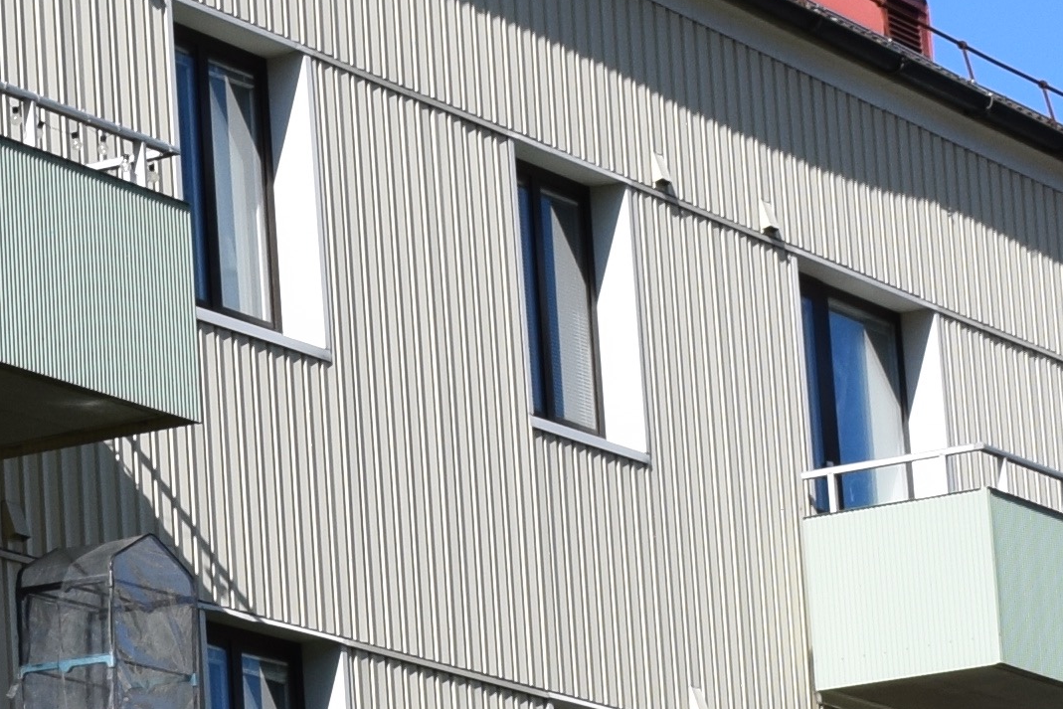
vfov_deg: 6.8
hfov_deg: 10.1
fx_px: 5965
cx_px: -84
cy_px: 576
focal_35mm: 202
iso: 200
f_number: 10
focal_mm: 24
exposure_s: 1/400
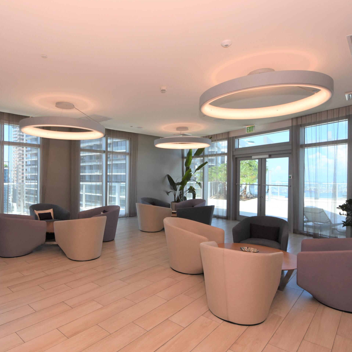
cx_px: 137
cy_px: 171
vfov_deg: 74.8
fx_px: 230
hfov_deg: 73.8
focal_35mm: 20
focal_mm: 10
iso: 200
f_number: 6.3
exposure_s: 1/160
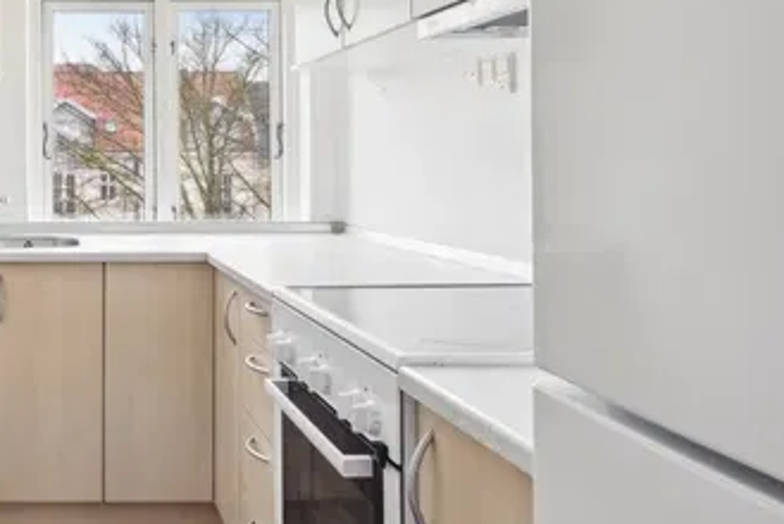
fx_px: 763
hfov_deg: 49.0
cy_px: 170
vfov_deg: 37.5
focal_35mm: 35
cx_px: 91
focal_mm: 12
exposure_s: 1/1.25
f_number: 8
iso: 800
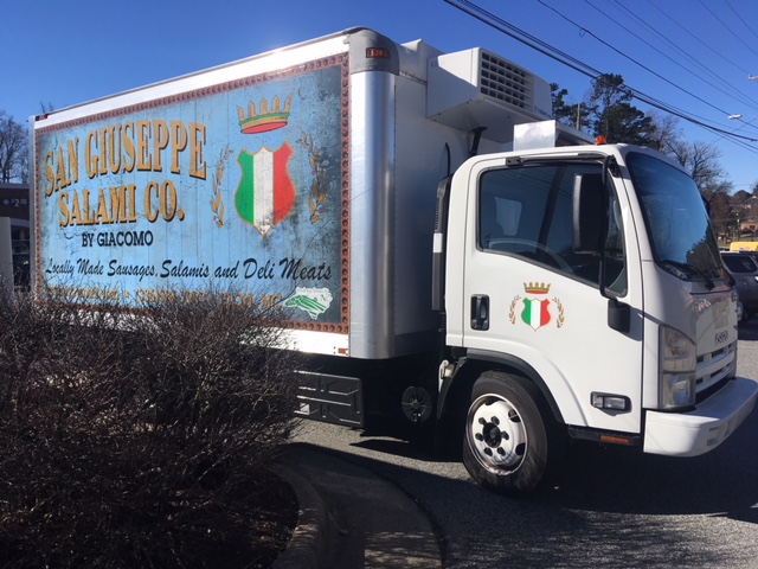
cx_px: 379
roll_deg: +0.9
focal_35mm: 29
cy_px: 284
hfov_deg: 61.7
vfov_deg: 48.2
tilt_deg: -5.0
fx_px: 635
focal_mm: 4.15
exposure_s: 1/2653
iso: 25
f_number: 2.2
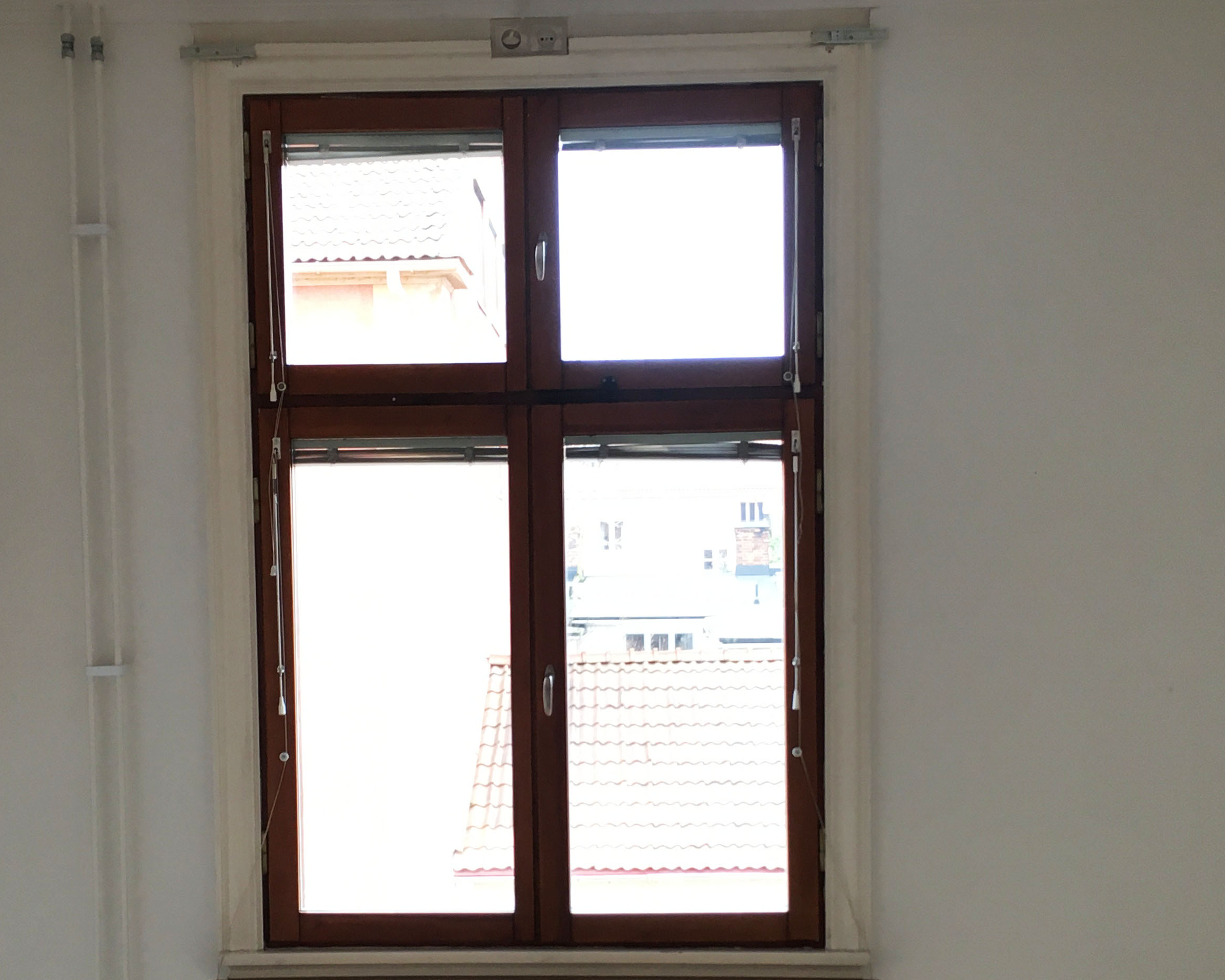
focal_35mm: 49
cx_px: 568
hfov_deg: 38.0
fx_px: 1776
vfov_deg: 30.6
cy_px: 665
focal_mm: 4.15
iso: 64
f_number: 2.2
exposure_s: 1/33
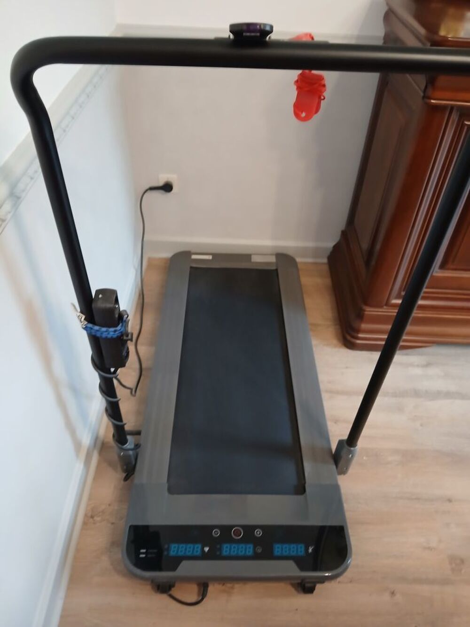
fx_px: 471
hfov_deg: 53.1
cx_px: 235
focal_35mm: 26
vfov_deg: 67.3
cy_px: 314
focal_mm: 3.98
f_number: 1.8
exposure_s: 1/25
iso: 400
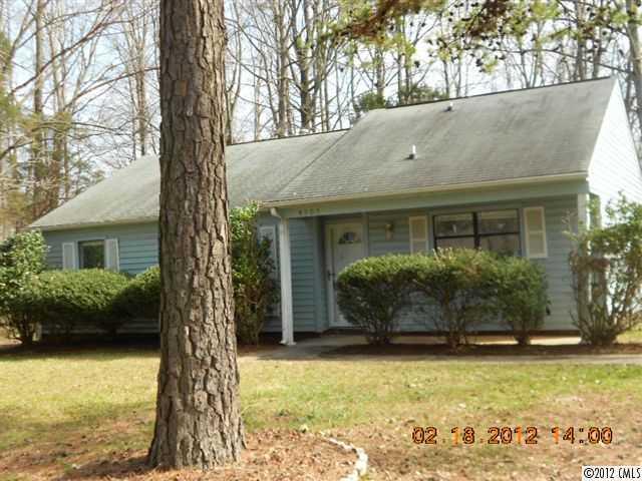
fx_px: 797
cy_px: 240
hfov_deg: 43.9
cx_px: 321
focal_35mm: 43
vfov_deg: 33.6
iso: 80
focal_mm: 7.7
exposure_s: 1/160
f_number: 4.2
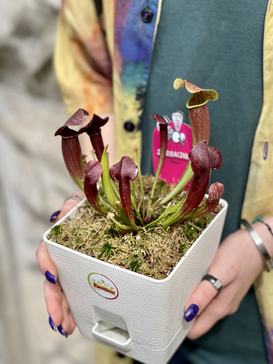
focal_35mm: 64
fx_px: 673
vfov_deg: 30.3
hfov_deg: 22.9
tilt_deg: -32.2
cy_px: 182
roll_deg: +1.7
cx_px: 136
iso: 25
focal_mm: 7.5
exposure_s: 1/265
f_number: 2.2
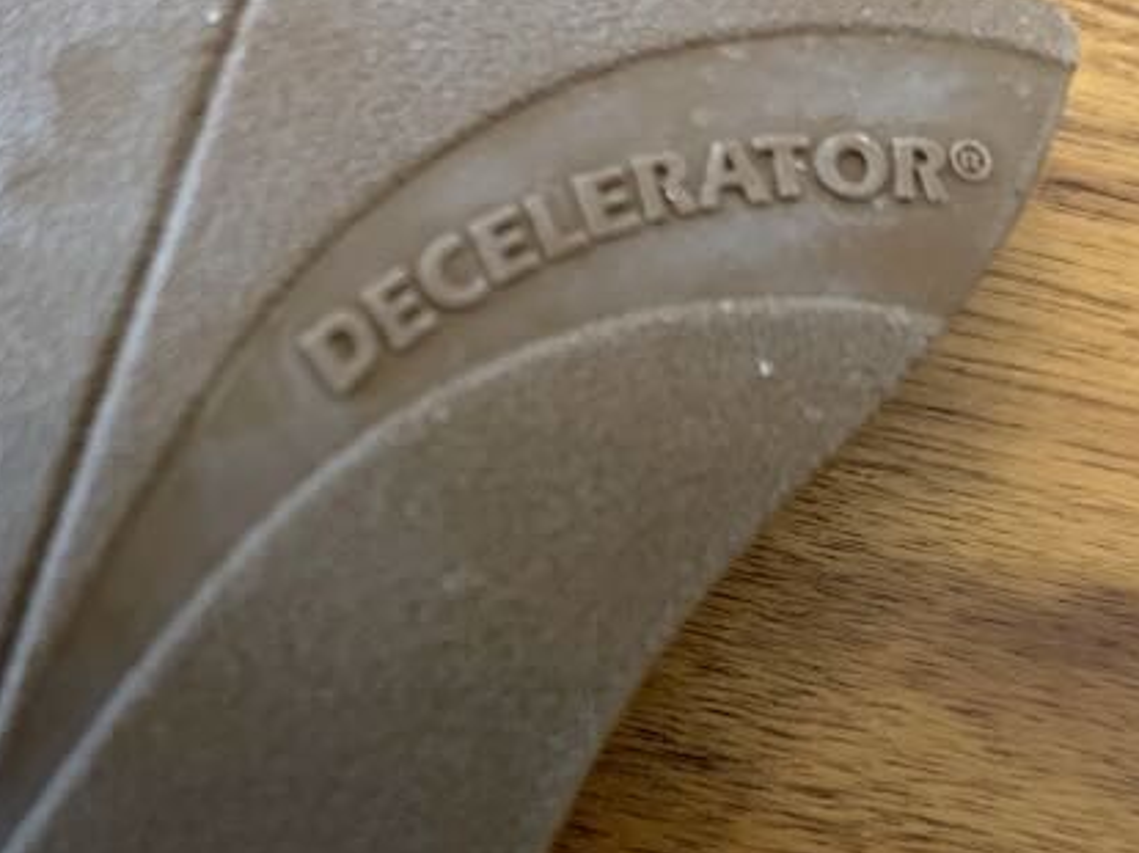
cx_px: 300
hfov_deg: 32.7
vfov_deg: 25.1
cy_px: 575
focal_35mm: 58
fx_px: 1907
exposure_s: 1/40
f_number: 1.78
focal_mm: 6.86
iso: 640
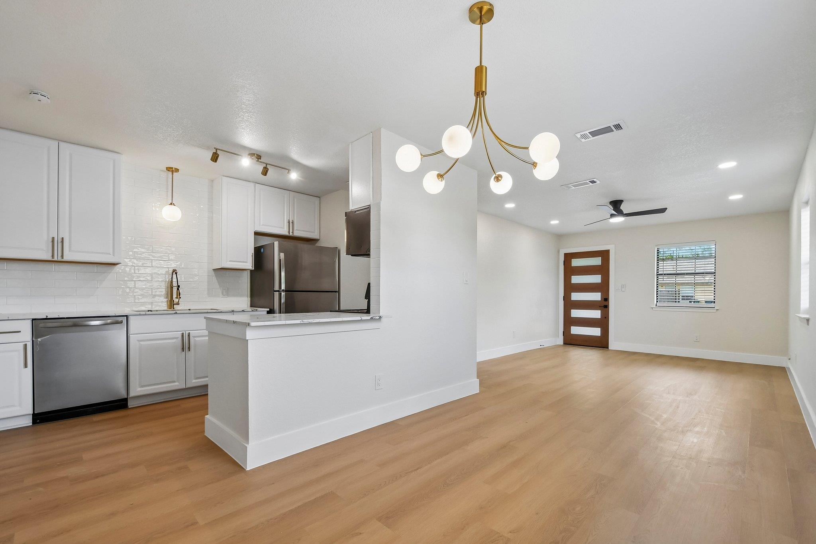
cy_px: 272
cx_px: 408
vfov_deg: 77.3
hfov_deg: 100.4
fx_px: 340
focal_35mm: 15
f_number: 8
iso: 400
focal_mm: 10
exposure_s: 1/80
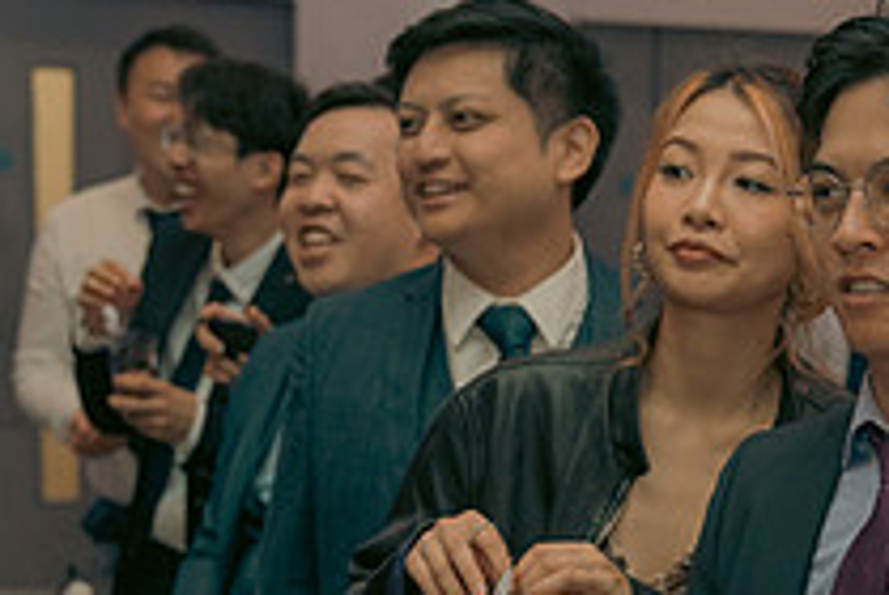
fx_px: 2671
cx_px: 885
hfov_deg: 18.4
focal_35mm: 108
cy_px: 686
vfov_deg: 12.5
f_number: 3.5
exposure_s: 1/160
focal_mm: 39
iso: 2500
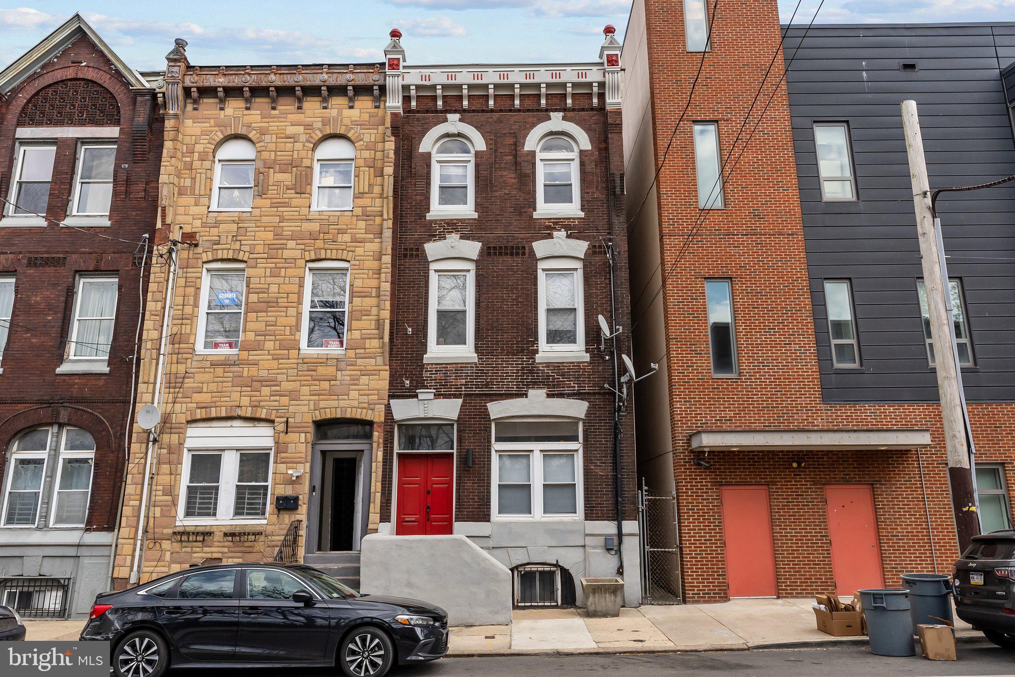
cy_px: 338
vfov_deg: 53.2
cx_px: 508
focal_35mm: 24
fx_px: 677
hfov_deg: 73.7
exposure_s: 1/400
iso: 640
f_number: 11
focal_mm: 24
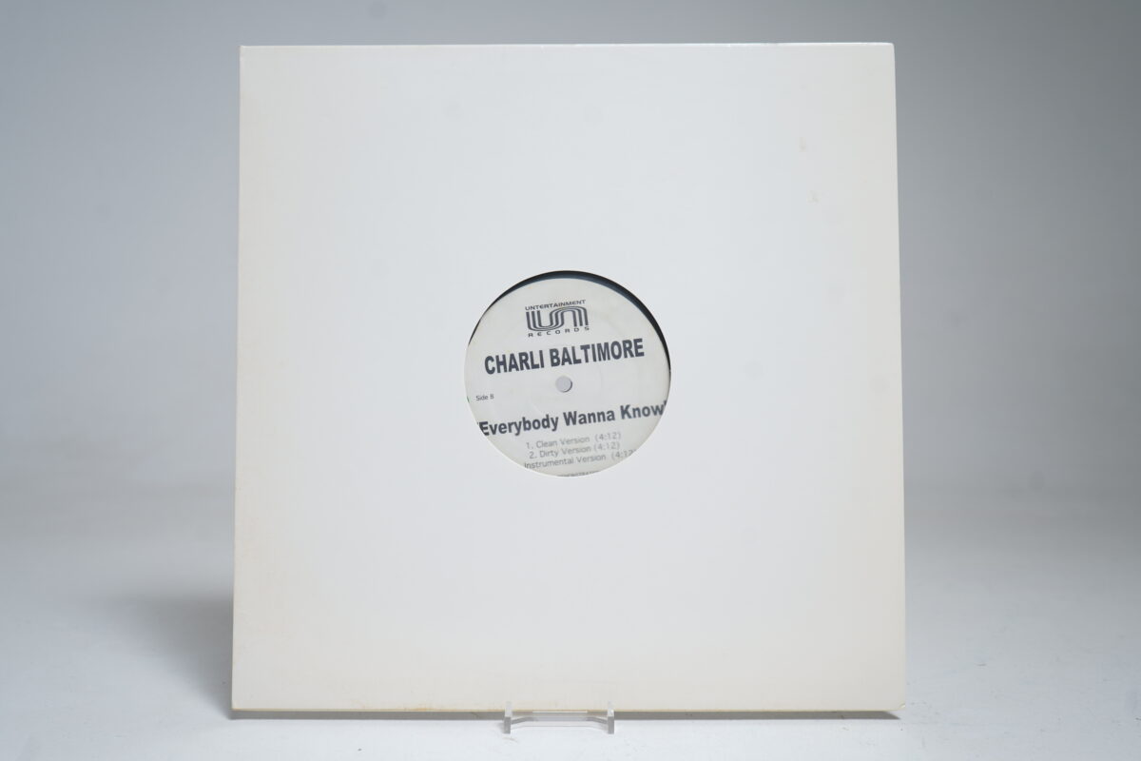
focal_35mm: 30
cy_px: 380
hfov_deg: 61.9
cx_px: 570
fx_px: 951
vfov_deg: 43.6
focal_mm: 30
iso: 64
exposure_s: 1/5
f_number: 5
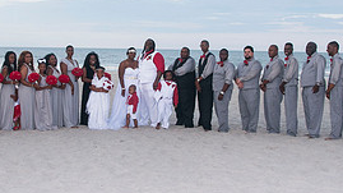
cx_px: 134
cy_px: 75
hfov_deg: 34.2
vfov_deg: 19.7
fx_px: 555
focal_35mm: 61
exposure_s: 1/160
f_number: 5.6
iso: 200
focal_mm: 18
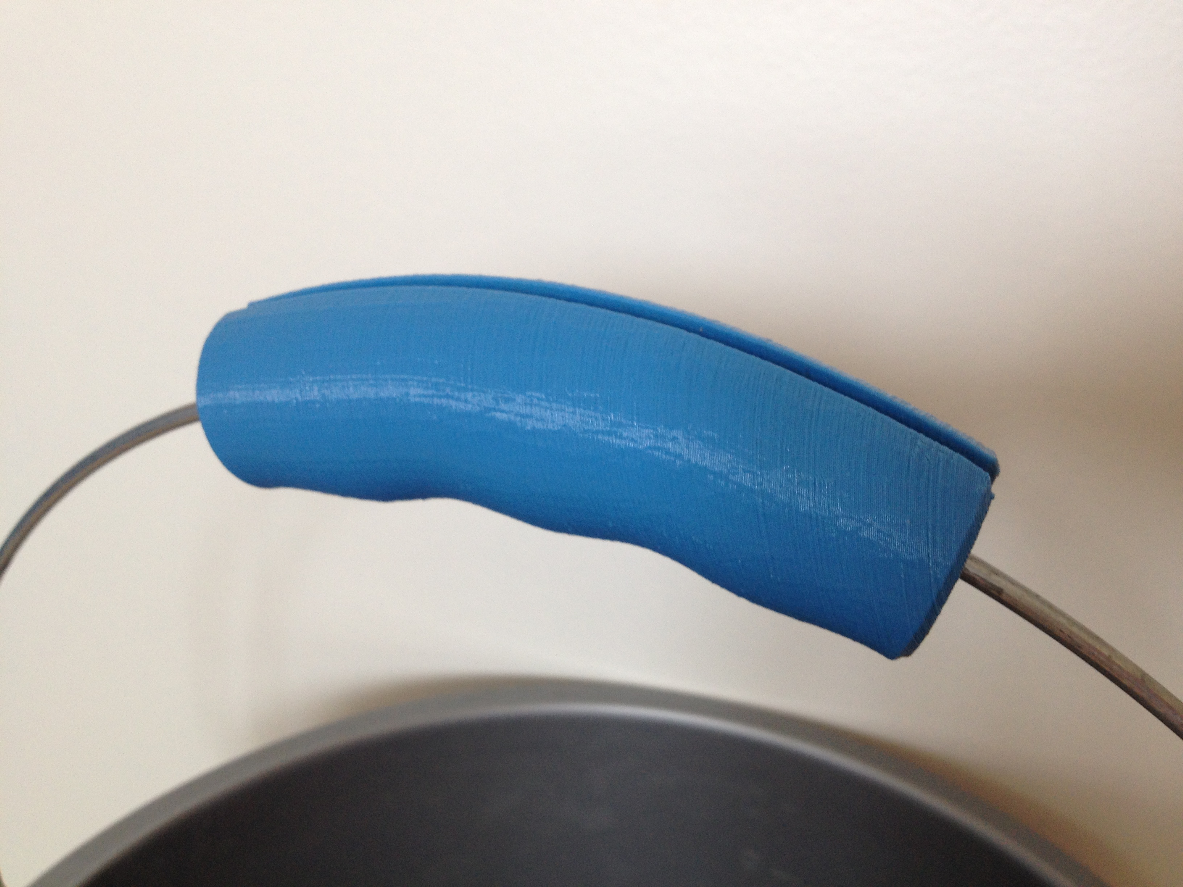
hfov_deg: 52.6
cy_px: 444
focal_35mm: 35
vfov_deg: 40.7
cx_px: 592
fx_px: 1196
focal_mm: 4.28
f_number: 2.4
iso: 80
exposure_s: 1/20
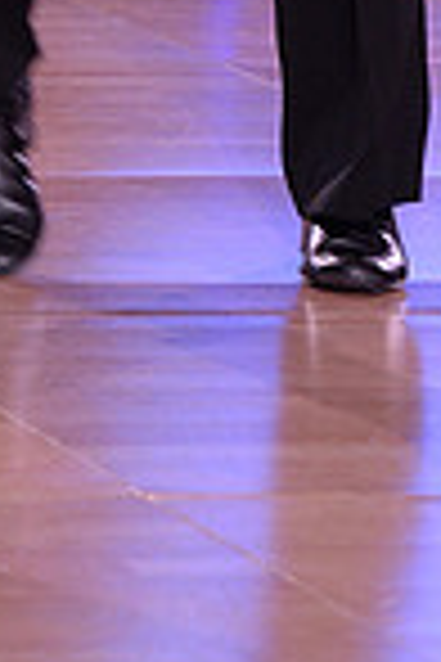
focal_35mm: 473
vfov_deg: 4.3
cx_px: -205
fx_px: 8691
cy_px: -563
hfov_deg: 2.9
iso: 2000
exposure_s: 1/250
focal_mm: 120
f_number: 5.6
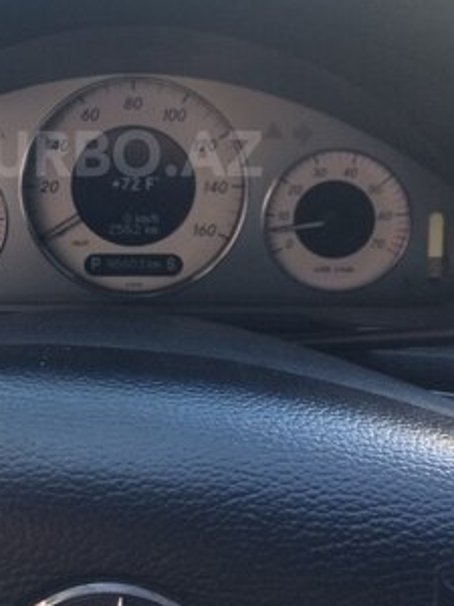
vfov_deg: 38.7
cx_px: 107
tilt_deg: -23.1
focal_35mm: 48
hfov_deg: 29.7
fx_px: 839
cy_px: 154
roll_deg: +4.7
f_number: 2.2
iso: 40
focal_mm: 4.15
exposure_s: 1/33
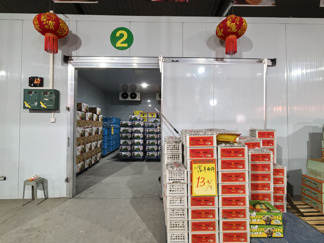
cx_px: 162
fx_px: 168
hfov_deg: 87.8
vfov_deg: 71.6
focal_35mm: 18
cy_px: 122
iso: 250
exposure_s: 1/50
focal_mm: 1.95
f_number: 2.2
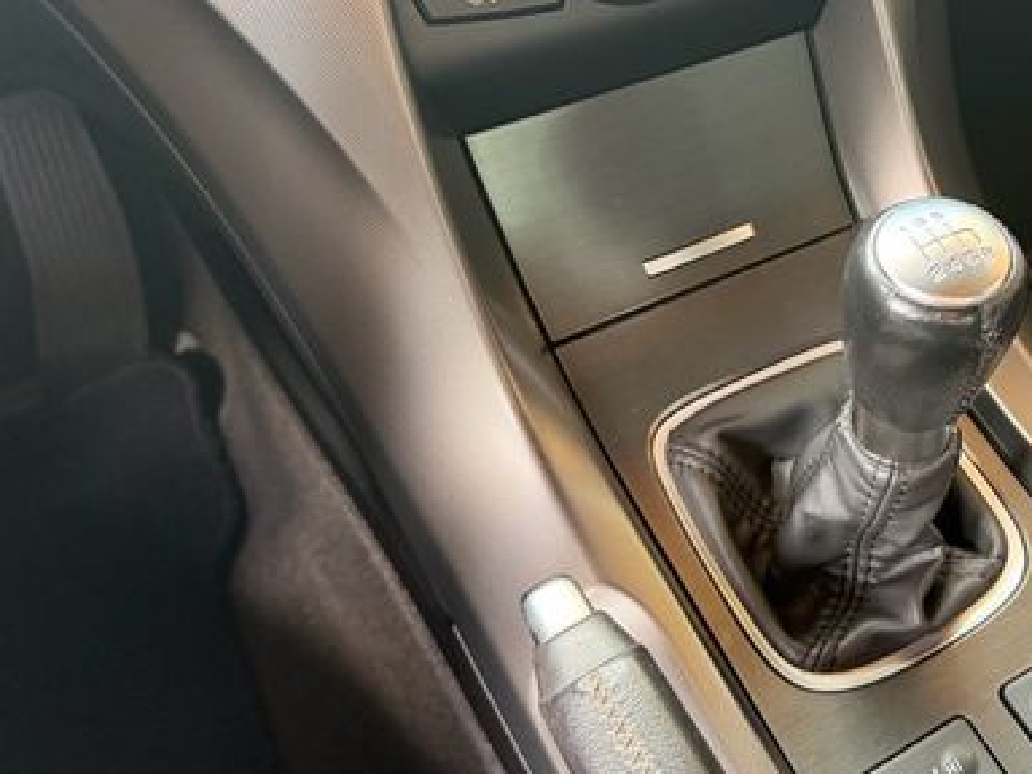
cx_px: 857
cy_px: 301
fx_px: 1193
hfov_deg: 44.0
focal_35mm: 40
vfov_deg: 35.8
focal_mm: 6.76
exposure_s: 1/60
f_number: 1.78
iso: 400
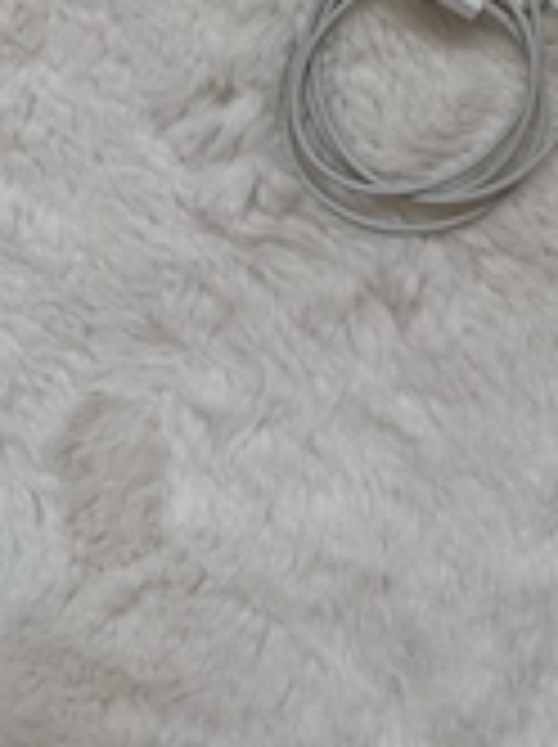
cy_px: -117
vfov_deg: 29.3
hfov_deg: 23.4
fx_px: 1250
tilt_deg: -82.0
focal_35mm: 58
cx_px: 639
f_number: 1.78
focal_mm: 6.76
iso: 100
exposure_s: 1/535
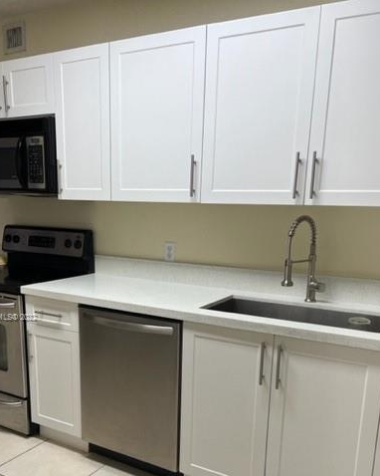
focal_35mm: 34
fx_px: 478
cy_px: 318
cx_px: 161
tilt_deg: -14.8
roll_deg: -1.3
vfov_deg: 51.9
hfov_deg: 43.2
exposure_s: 1/120
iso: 64
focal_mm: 5.7
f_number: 1.5
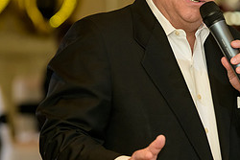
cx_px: 178
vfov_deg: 4.7
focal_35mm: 290
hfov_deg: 7.1
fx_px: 1934
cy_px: 39
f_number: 3.2
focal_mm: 125
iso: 1600
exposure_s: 1/125
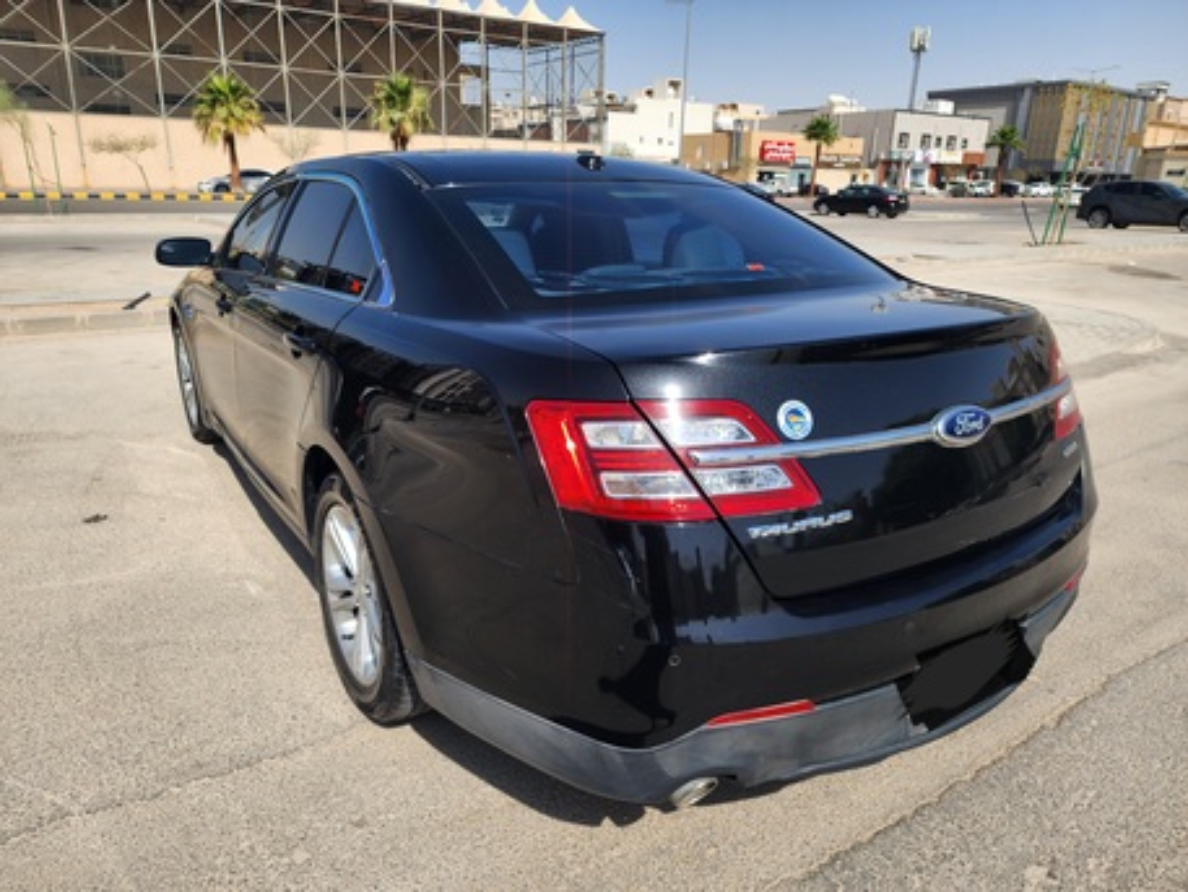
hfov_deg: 73.9
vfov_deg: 58.9
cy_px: 446
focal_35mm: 23
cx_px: 594
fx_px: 790
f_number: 1.8
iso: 12
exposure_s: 1/1000
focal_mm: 6.4
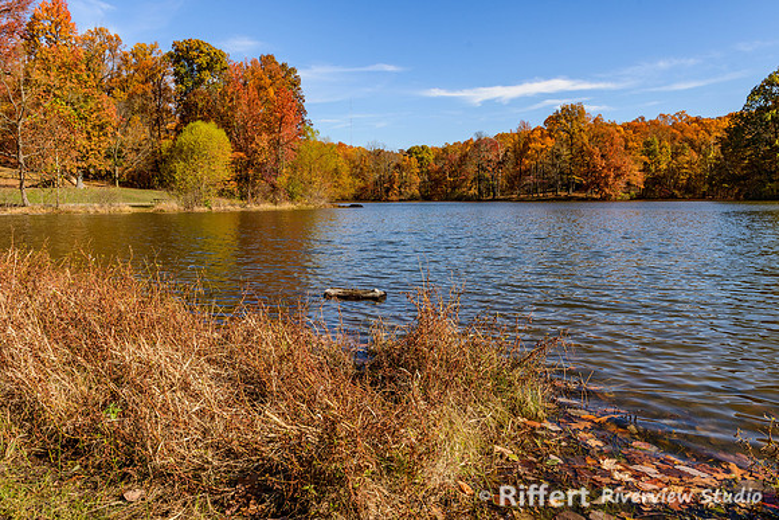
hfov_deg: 70.1
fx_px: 556
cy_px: 260
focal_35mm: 26
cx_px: 390
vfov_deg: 50.1
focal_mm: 24
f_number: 9
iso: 200
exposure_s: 1/320
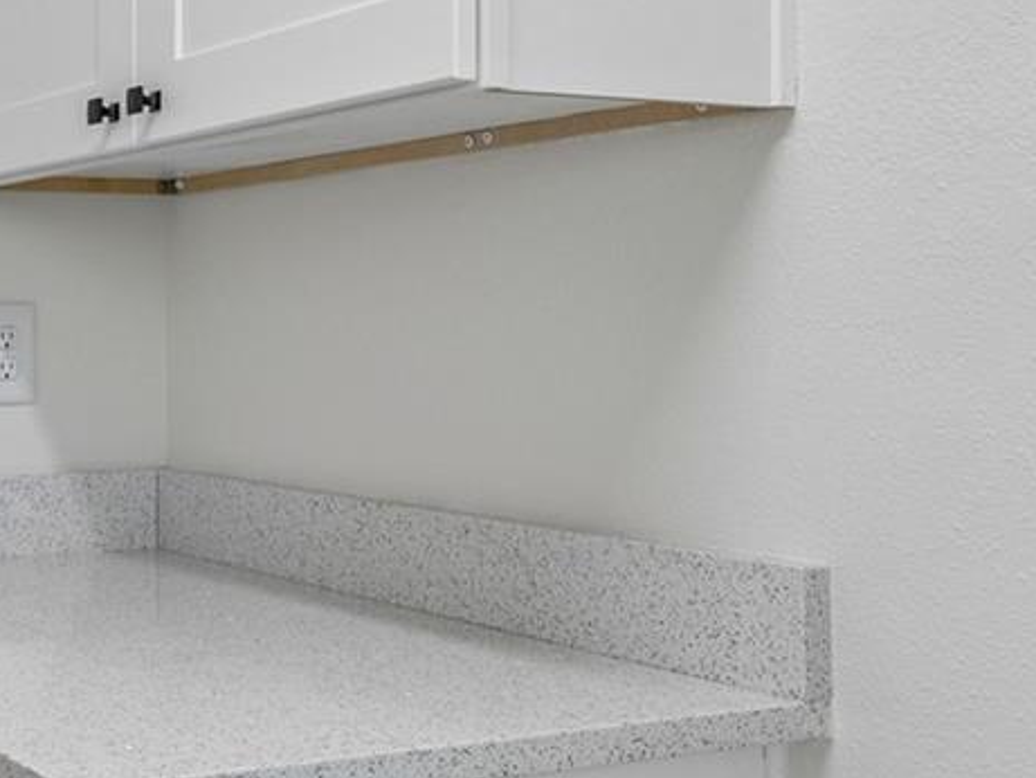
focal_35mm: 50
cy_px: 326
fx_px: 1497
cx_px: -128
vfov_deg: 29.1
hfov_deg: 33.0
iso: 100
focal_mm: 10
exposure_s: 1/40
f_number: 4.5
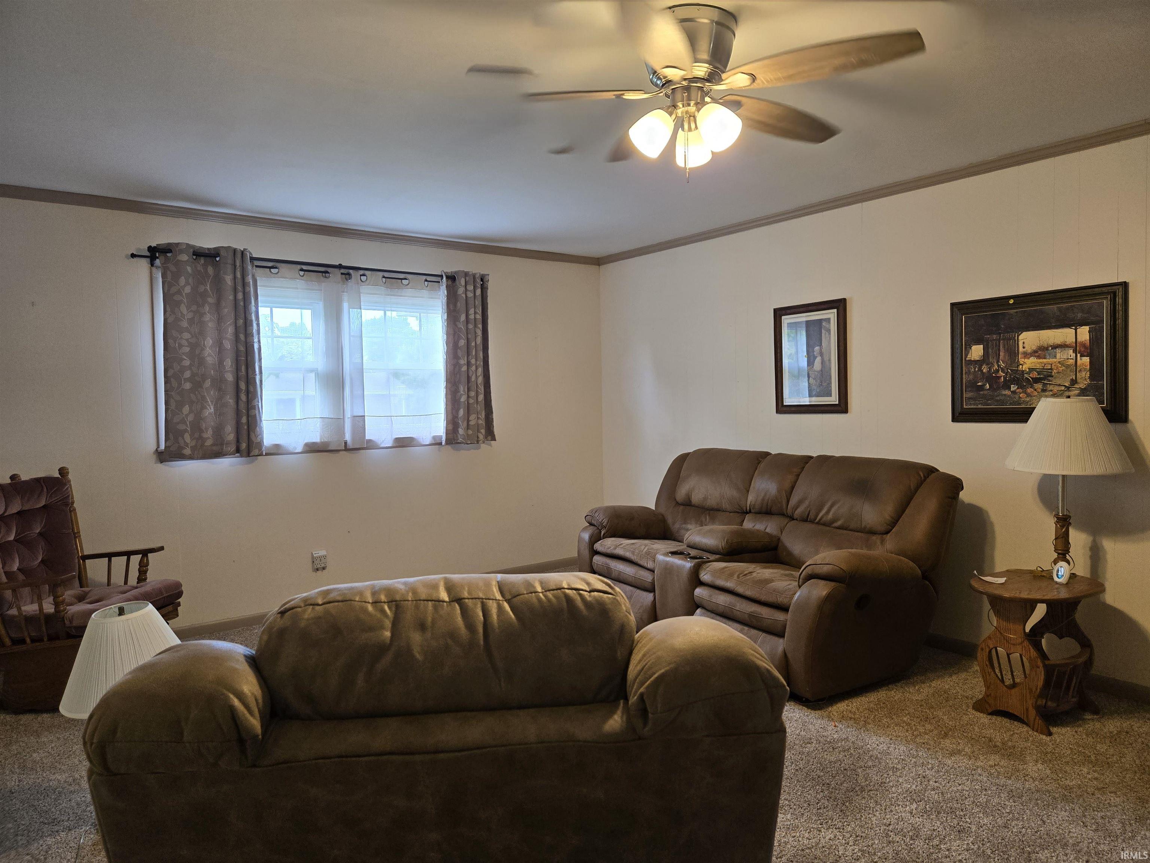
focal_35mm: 23
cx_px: 575
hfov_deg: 73.9
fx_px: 764
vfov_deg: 58.9
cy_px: 432
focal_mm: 5.4
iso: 160
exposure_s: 1/120
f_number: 1.8
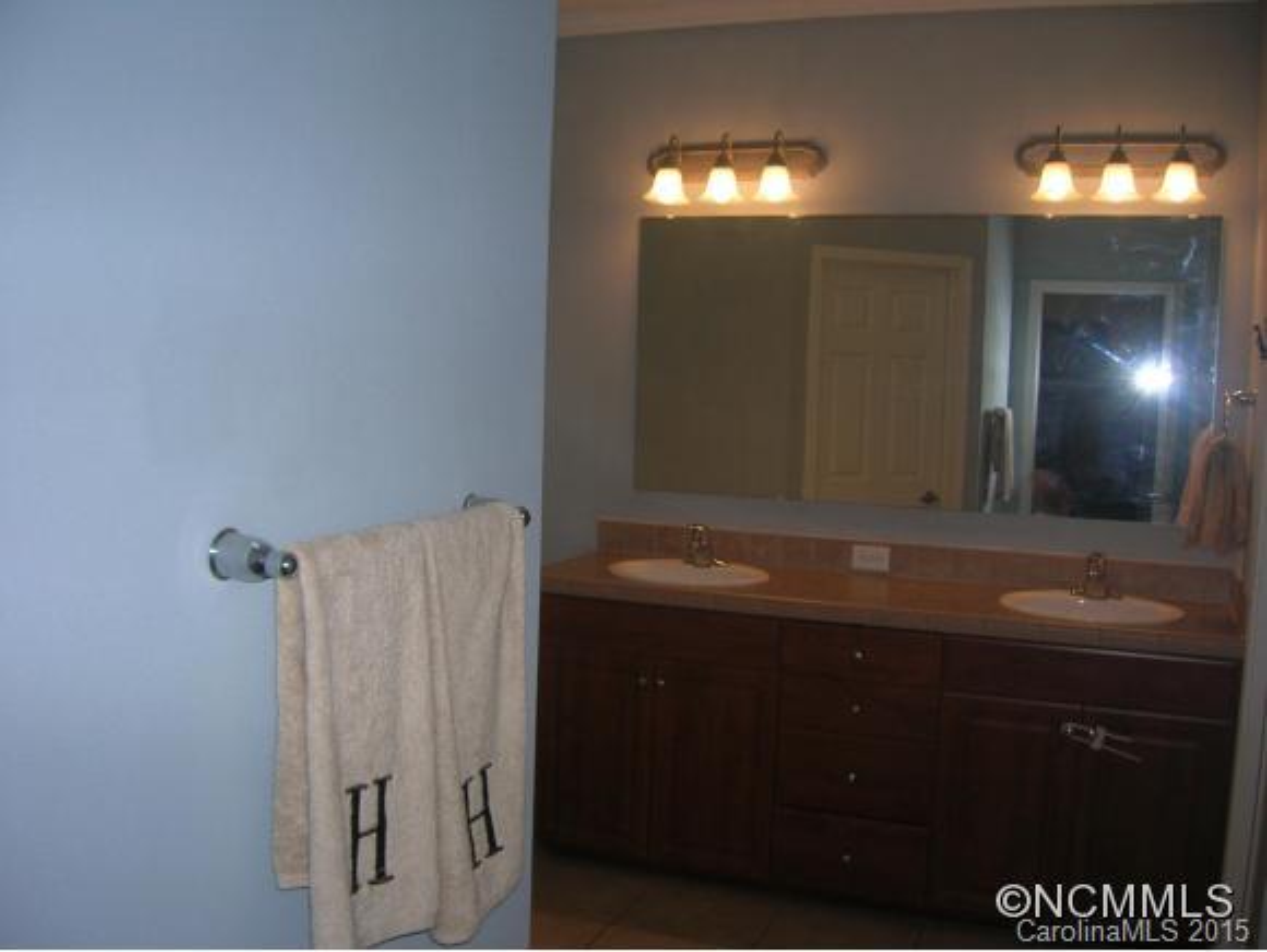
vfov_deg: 41.8
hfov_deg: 53.9
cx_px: 634
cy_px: 476
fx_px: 1245
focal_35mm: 34
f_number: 2.9
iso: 50
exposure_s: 1/60.1
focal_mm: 5.7
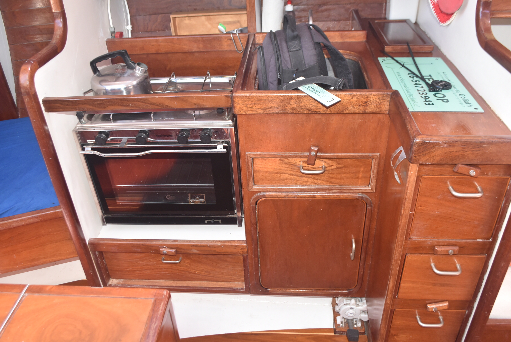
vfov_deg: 43.7
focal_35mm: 30
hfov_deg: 61.9
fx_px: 426
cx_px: 256
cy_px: 171
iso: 800
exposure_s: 1/100
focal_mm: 20
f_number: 5
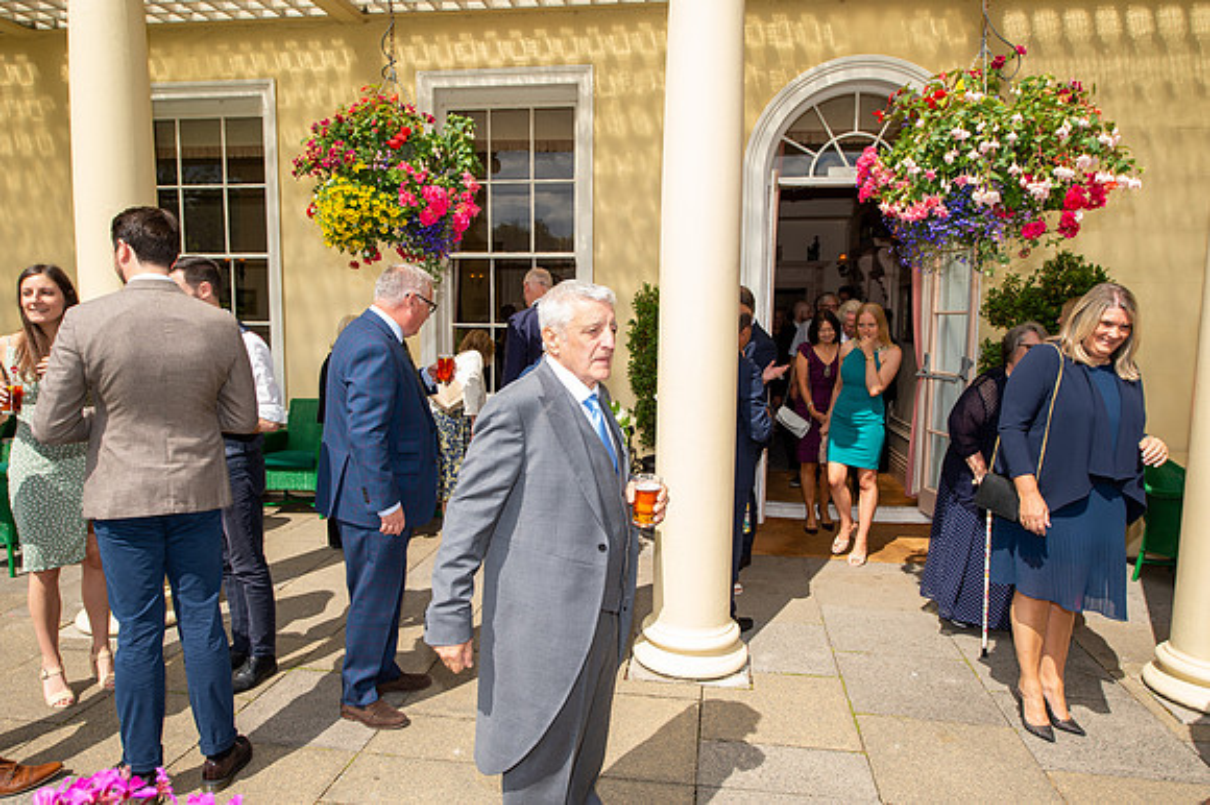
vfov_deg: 53.1
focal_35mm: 24
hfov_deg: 73.8
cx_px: 605
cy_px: 402
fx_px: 806
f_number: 8
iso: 100
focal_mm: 24
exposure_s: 1/250
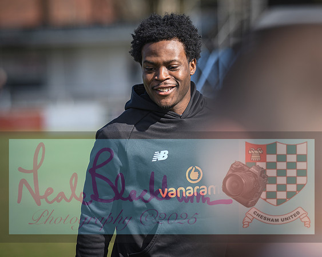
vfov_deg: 6.8
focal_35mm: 228
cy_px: 128
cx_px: 151
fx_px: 2168
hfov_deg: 8.5
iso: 32
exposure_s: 1/1000
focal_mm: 135
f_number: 2
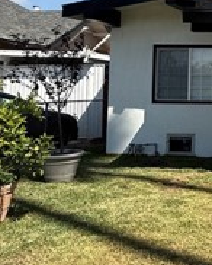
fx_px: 376
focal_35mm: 48
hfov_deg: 24.9
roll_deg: -1.3
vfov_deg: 38.0
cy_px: 76
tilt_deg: +3.2
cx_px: 309
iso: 50
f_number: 2.2
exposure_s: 1/1656
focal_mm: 2.22
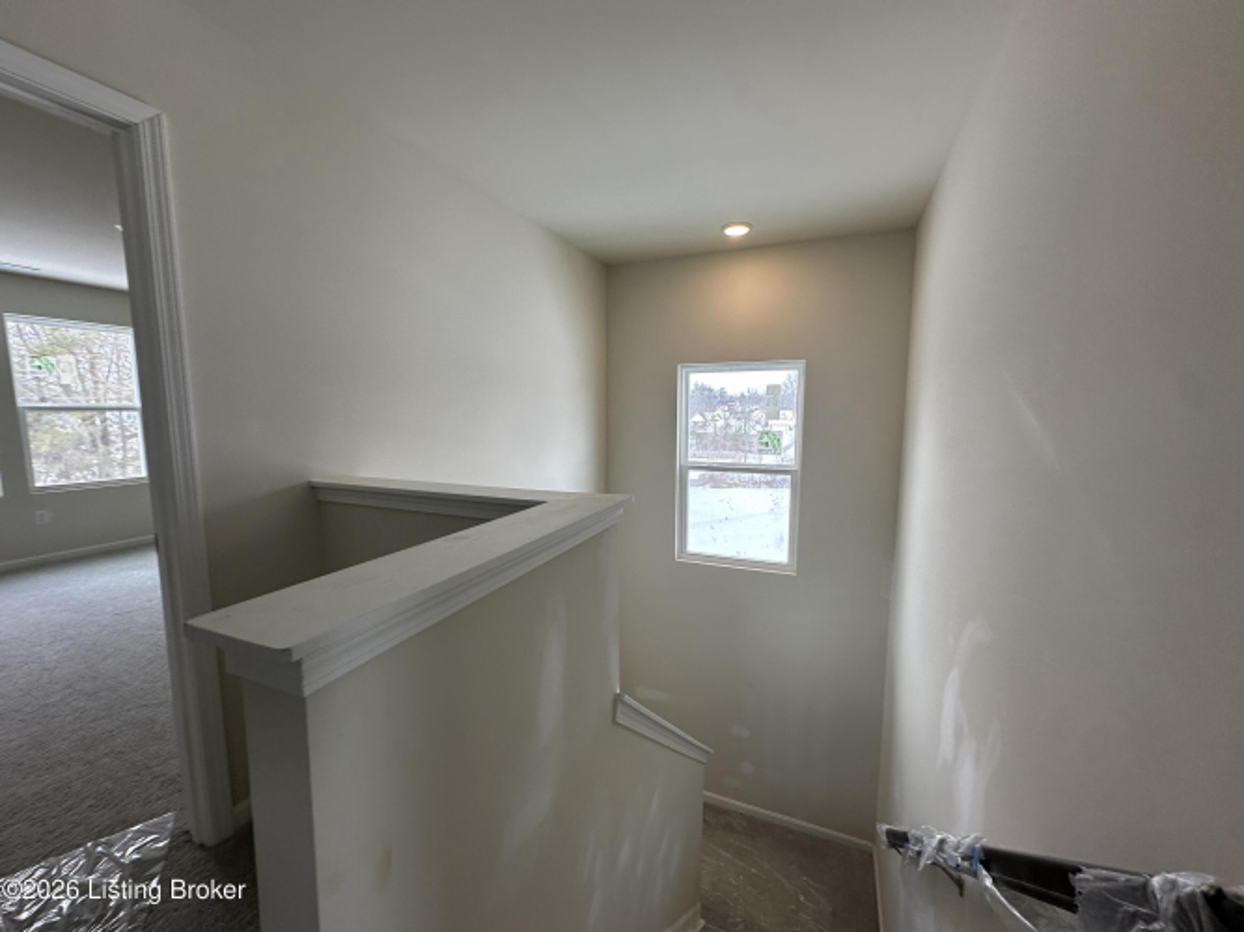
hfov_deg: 102.1
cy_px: 466
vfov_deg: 85.7
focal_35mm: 14
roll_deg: +0.5
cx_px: 622
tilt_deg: -2.7
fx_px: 503
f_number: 2.2
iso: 40
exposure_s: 1/133
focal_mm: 2.22
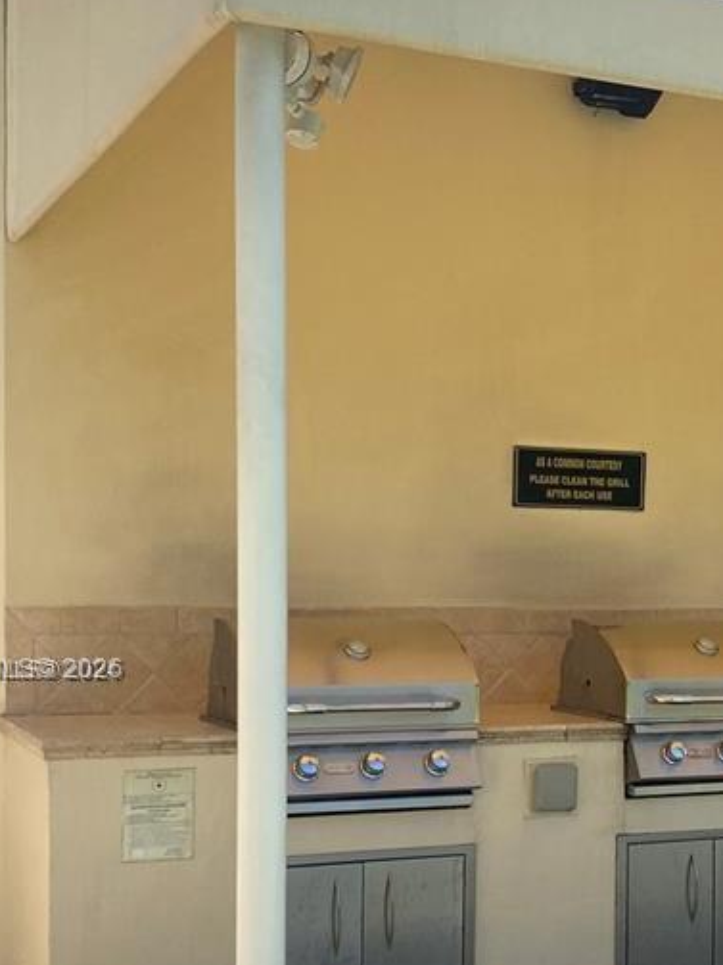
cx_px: 631
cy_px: 671
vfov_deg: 30.9
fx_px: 1727
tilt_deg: -1.9
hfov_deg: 23.1
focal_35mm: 62
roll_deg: -0.8
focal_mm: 4.25
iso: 32
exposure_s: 1/2105
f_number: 1.8
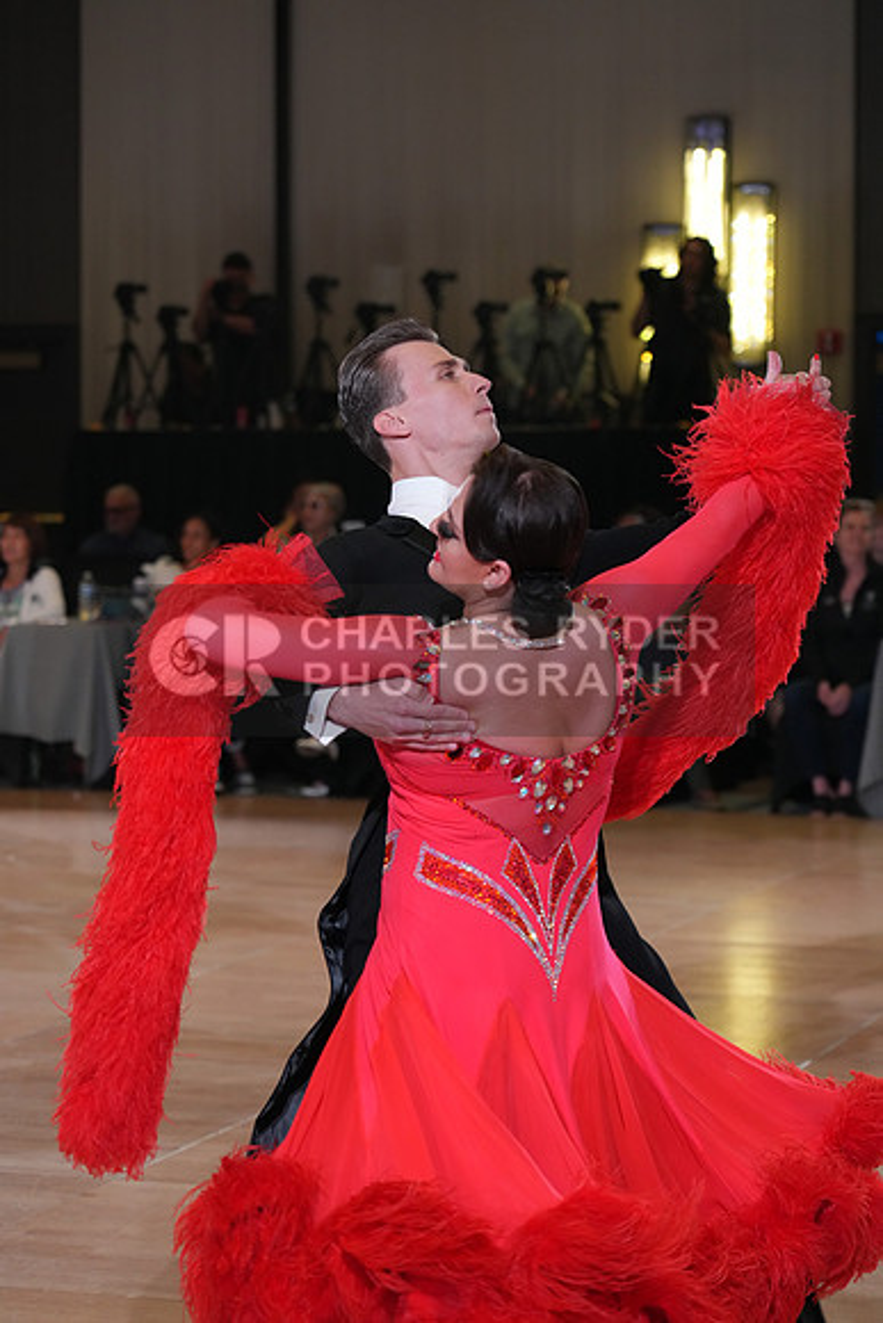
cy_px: 662
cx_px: 442
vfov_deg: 19.5
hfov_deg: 13.0
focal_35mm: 105
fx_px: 3861
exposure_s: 1/500
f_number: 4.5
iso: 3200
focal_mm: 105
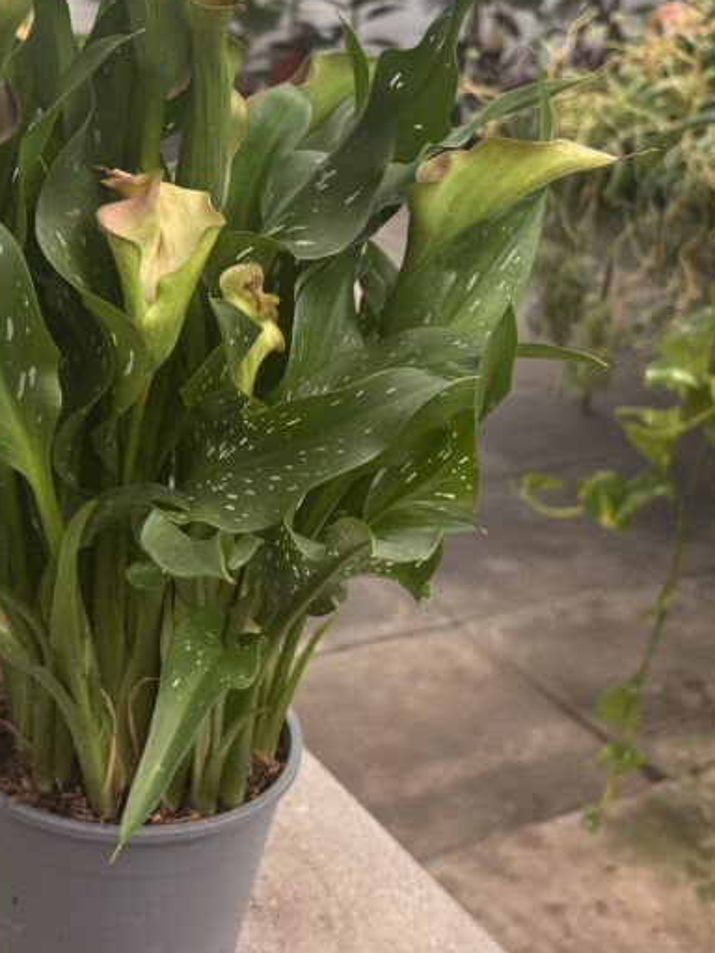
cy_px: 436
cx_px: 190
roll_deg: -3.5
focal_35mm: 52
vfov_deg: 36.8
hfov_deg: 27.7
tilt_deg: -22.4
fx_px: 1432
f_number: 1.6
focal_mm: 5.96
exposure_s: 1/304
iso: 50
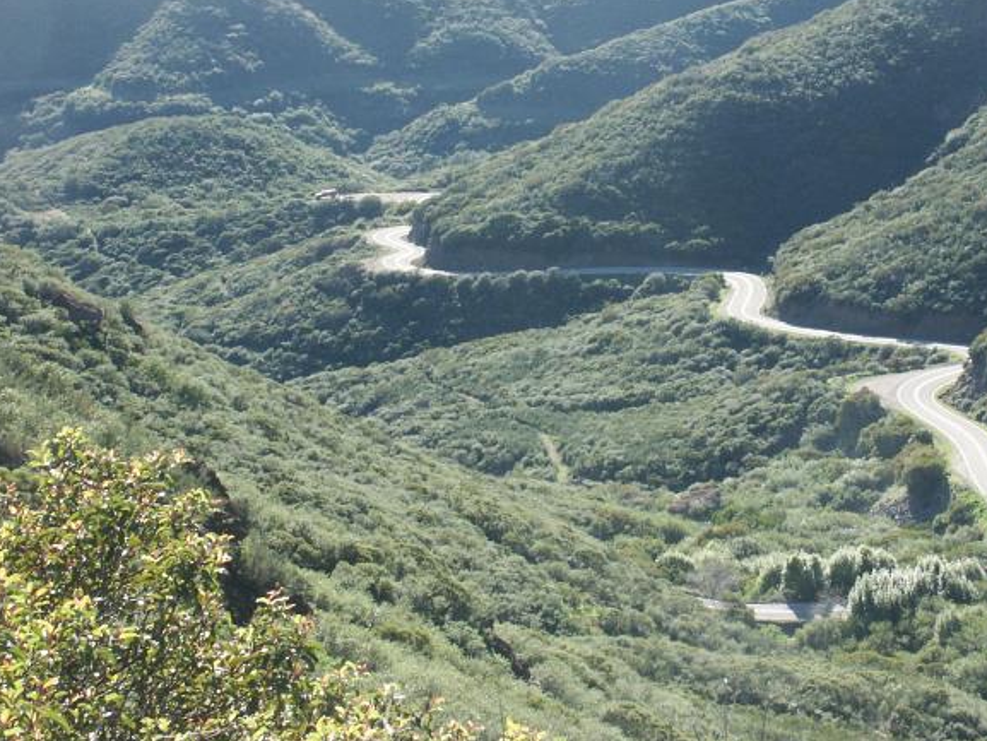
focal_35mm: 129
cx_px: 623
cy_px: 231
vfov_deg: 11.5
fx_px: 3679
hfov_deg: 15.3
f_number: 8
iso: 100
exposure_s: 1/90
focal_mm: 23.17
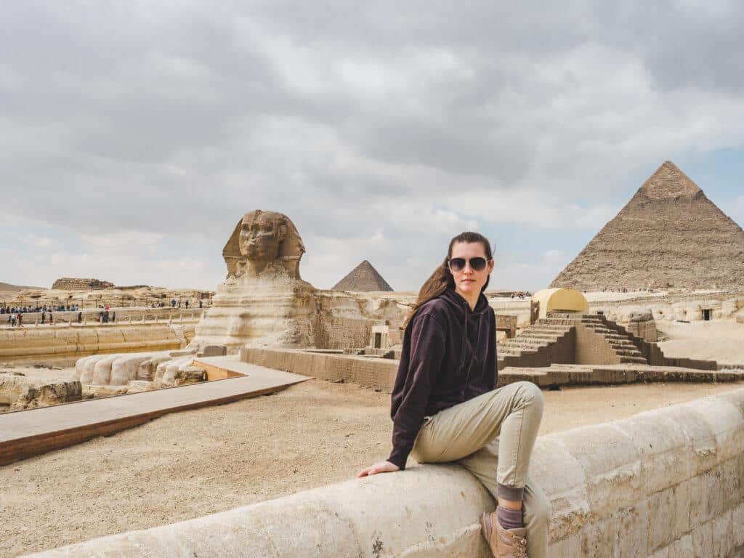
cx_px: 372
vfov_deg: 41.8
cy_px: 279
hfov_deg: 54.0
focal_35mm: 34
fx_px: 731
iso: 100
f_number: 5.6
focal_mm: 17
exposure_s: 1/800
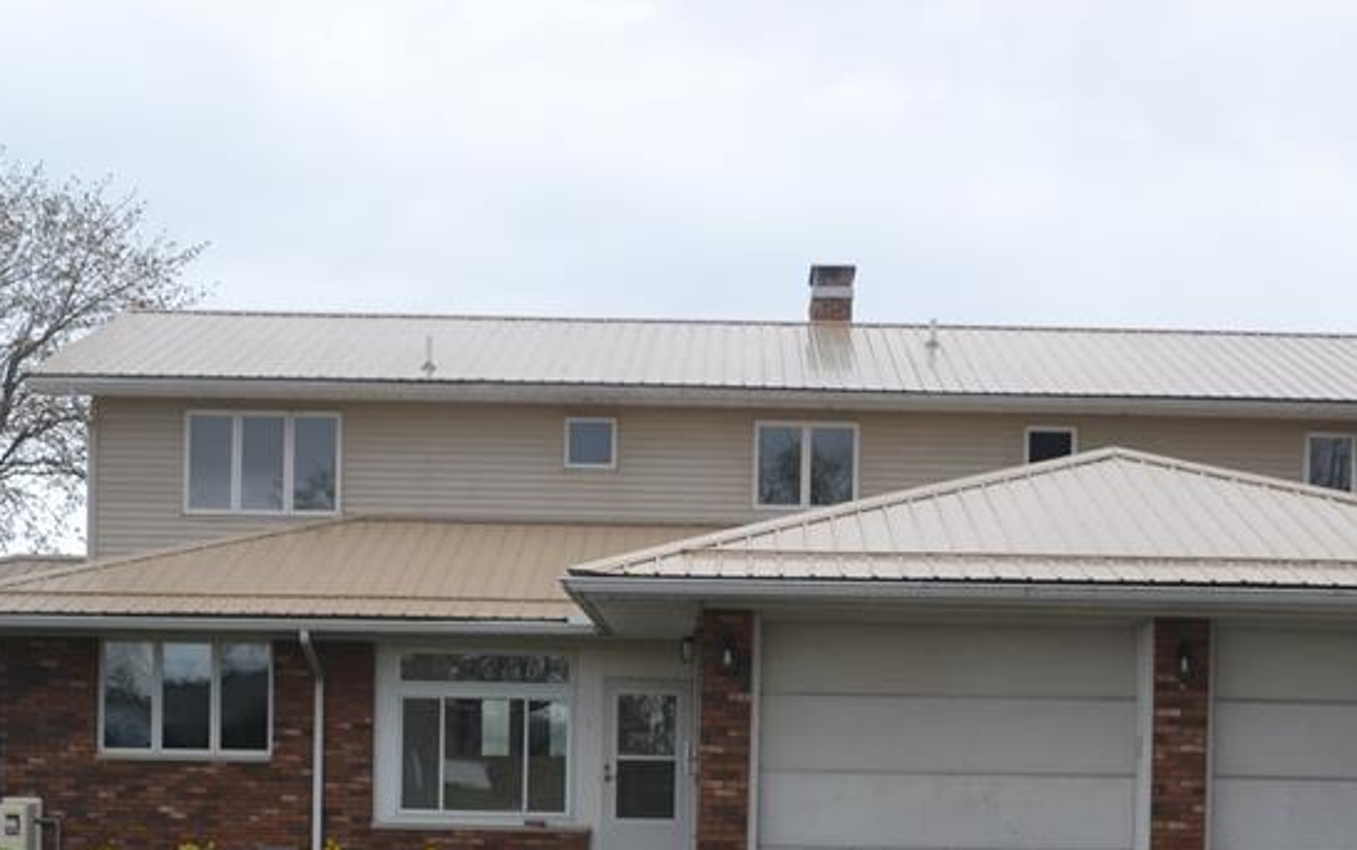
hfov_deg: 32.4
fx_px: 2331
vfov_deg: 20.1
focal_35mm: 63
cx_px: 743
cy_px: 828
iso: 100
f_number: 6.3
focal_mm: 22
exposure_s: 1/160
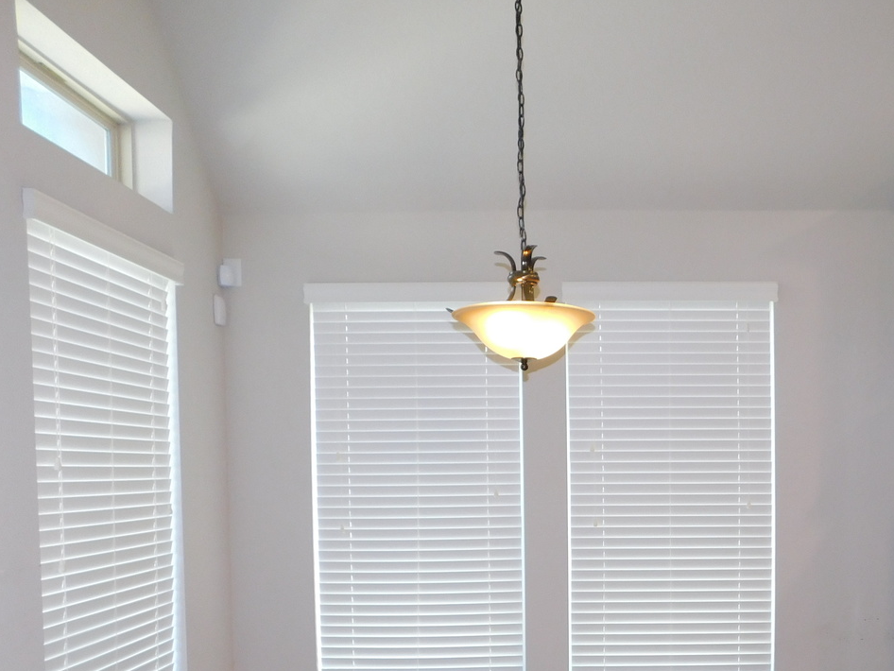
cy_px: 506
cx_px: 624
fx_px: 904
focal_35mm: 35
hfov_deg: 51.2
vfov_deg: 39.6
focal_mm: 4
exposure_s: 1/30
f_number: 3
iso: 200
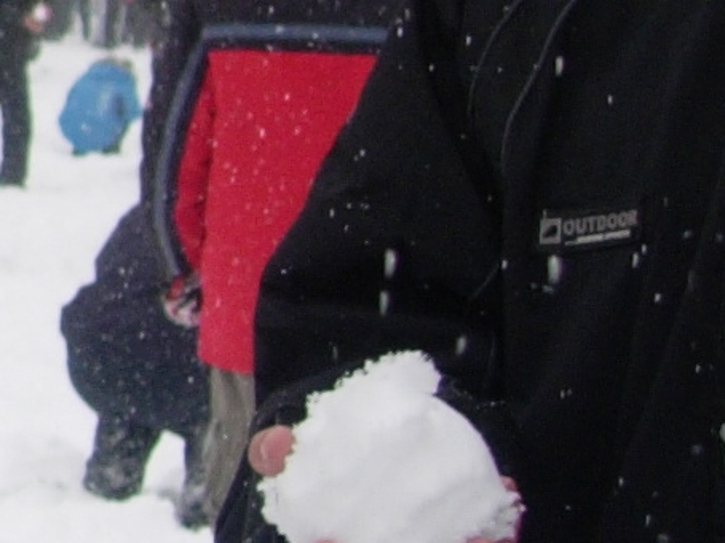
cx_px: -1300
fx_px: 4542
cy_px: 40
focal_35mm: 217
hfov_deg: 8.1
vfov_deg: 6.8
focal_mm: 7.8
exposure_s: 1/664
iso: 64
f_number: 2.8
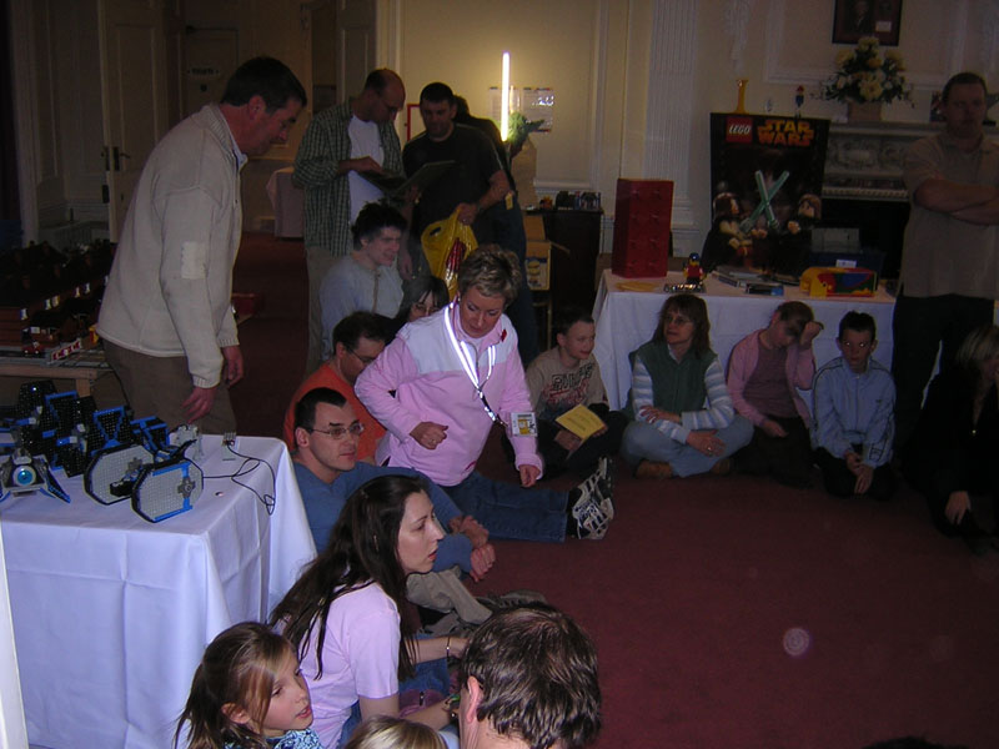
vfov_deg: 39.7
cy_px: 374
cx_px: 500
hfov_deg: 51.4
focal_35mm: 36
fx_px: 1039
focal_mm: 4.7
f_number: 2.6
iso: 150
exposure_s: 1/60.1
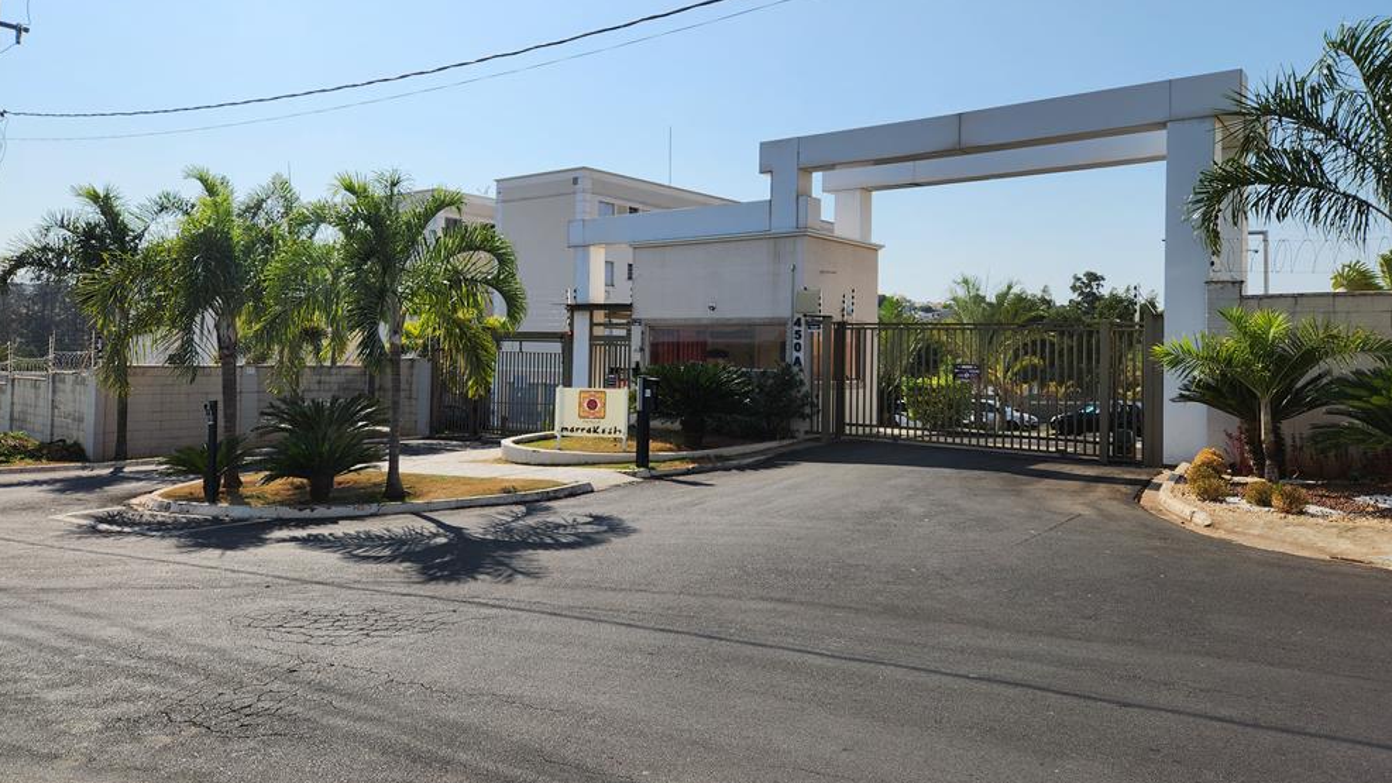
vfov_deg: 44.2
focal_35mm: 26
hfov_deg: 71.9
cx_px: 695
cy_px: 330
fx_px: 960
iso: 20
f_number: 1.8
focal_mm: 5.4
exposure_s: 1/3134
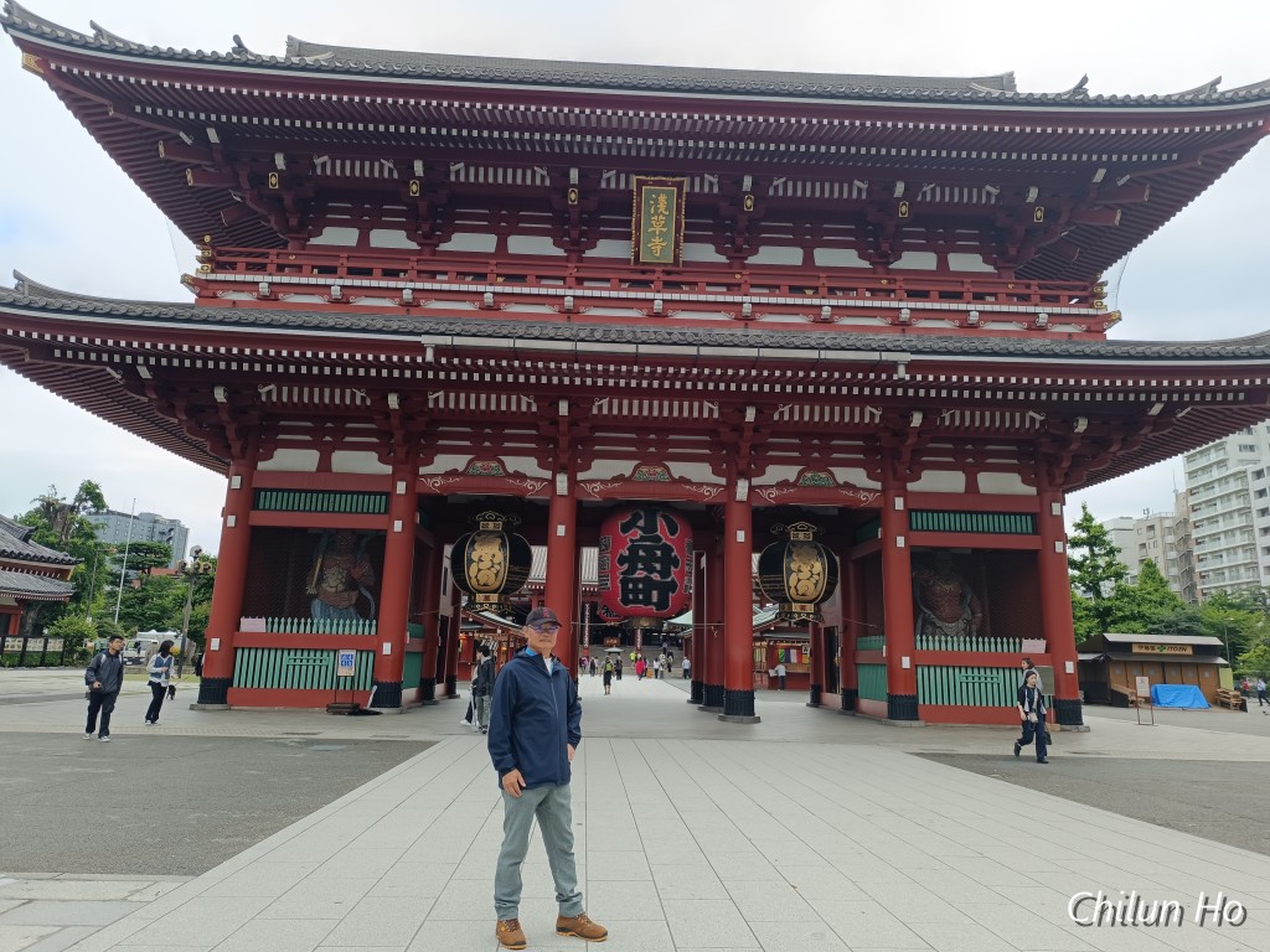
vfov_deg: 56.8
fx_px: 881
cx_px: 635
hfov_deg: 71.6
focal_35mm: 24
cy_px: 476
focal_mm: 6.14
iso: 64
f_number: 1.65
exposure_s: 1/100
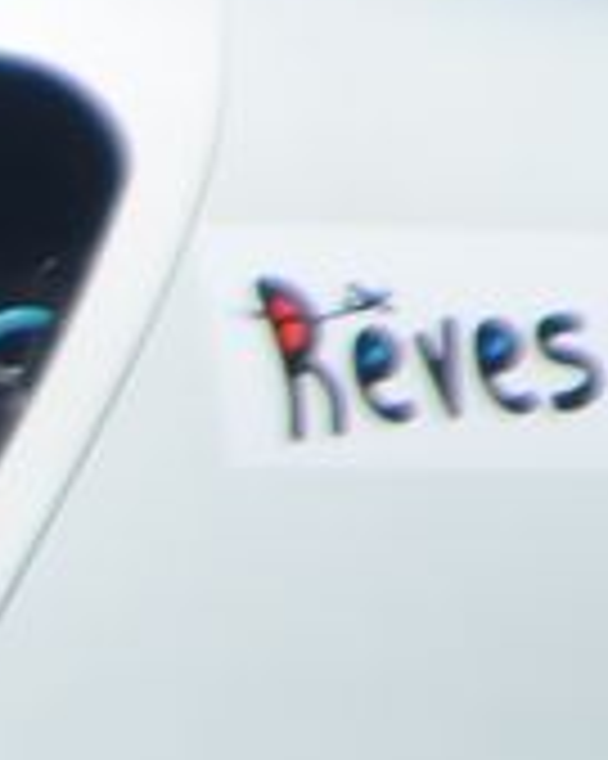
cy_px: 1493
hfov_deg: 0.6
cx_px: -2745
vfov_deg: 0.7
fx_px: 61034
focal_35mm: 2711
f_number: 6.3
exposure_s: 1/2000
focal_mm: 200
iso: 400
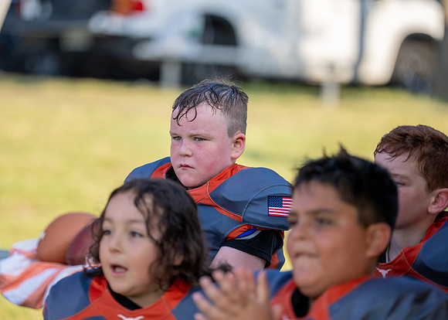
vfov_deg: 7.5
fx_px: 2455
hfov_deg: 10.4
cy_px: 148
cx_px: 217
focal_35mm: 193
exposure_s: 1/2500
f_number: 2.8
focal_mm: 167
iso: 320
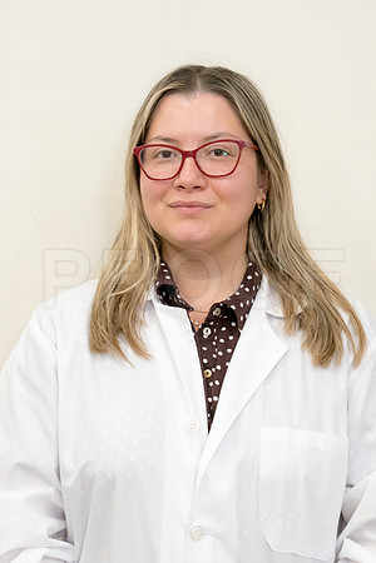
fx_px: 2820
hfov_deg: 7.6
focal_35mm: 180
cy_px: 282
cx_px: 188
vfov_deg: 11.4
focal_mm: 180
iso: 5000
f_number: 4
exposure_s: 1/80
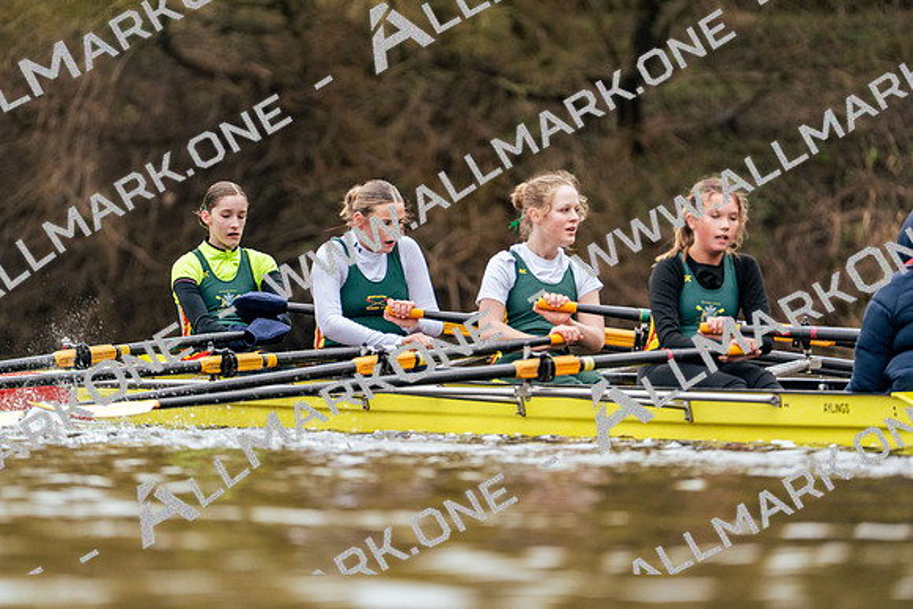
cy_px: 304
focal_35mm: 506
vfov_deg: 2.7
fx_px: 12835
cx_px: 456
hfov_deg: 4.1
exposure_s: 1/2000
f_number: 6.3
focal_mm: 506
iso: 2000
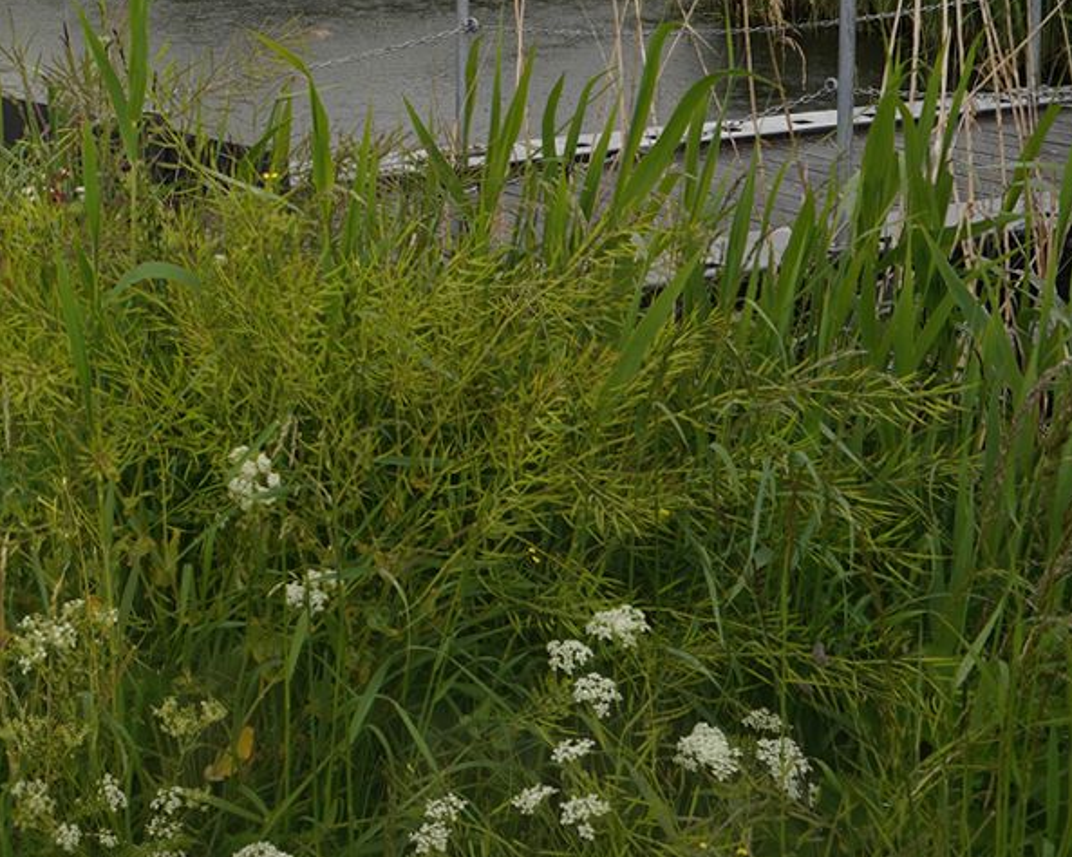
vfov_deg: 18.8
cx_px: -306
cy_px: -222
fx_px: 2410
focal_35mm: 76
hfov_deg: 22.5
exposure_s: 1/100
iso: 100
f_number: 5.6
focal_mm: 24
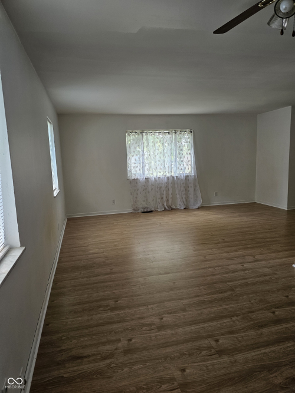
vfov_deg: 73.9
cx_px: 148
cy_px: 196
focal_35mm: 23
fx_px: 261
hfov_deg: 58.9
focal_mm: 6.3
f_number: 1.7
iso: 160
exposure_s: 1/120
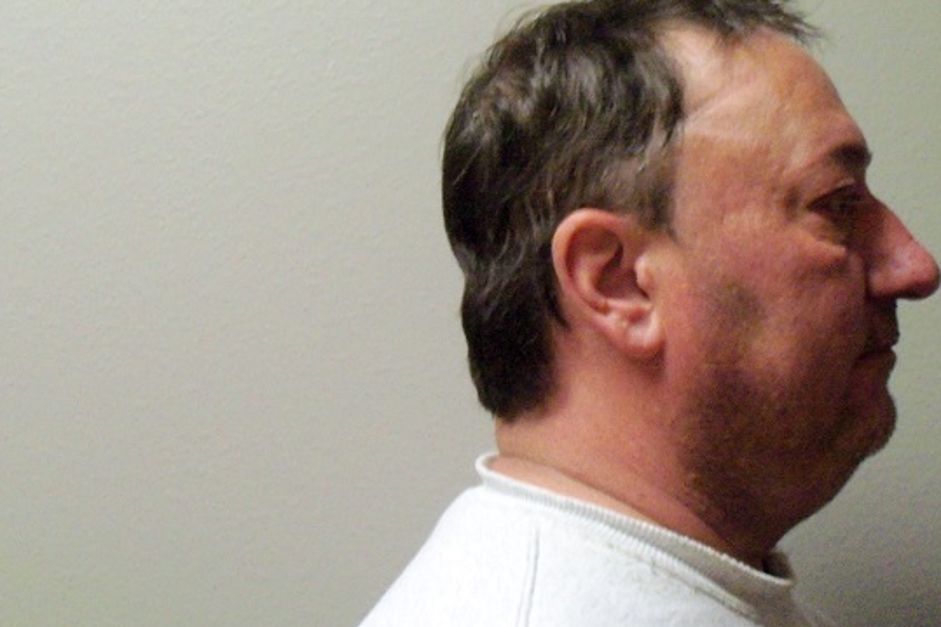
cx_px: 655
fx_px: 1489
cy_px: 322
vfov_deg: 23.8
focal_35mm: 57
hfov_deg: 34.6
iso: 400
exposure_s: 1/30
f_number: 3
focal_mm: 6.3
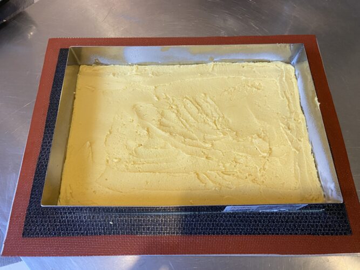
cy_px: 135
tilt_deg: -67.0
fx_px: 270
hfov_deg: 67.3
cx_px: 180
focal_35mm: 26
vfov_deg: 53.0
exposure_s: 1/50
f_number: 1.8
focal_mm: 4.25
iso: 250
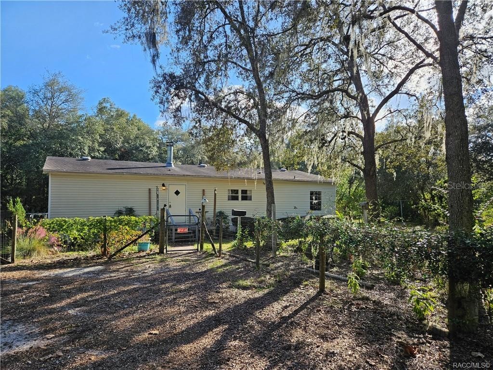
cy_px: 185
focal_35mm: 23
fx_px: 328
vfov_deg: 58.9
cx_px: 246
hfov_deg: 73.9
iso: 40
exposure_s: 1/1248
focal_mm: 5.4
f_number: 1.8
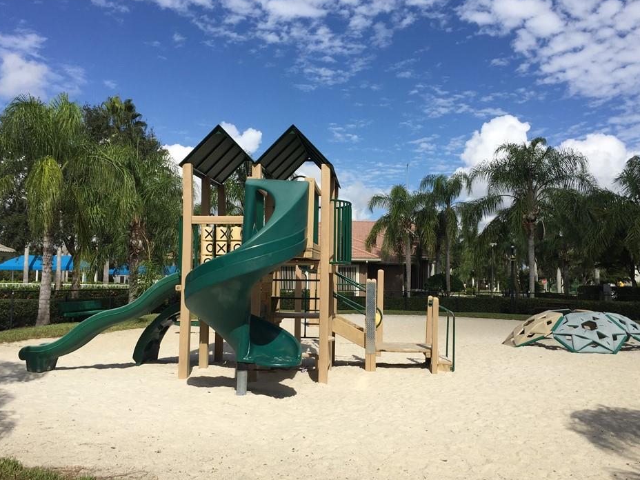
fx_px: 592
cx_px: 334
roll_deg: -1.9
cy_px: 244
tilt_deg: +3.3
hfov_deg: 56.8
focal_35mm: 32
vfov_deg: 44.2
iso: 32
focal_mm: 4.15
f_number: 2.2
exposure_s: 1/3300
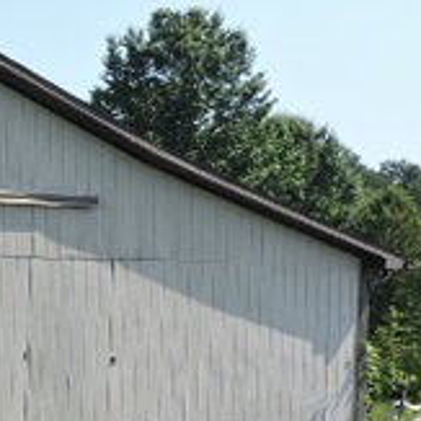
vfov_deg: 12.6
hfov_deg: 11.5
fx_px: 1913
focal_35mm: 139
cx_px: -380
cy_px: 266
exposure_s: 1/1000
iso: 100
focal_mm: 7.1
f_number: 3.3
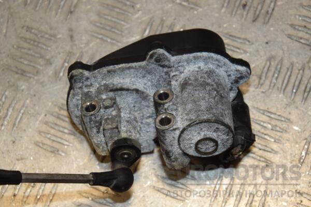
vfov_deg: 14.7
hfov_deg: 21.9
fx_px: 803
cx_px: 156
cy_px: 104
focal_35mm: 93
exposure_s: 1/200
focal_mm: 62
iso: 800
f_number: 8
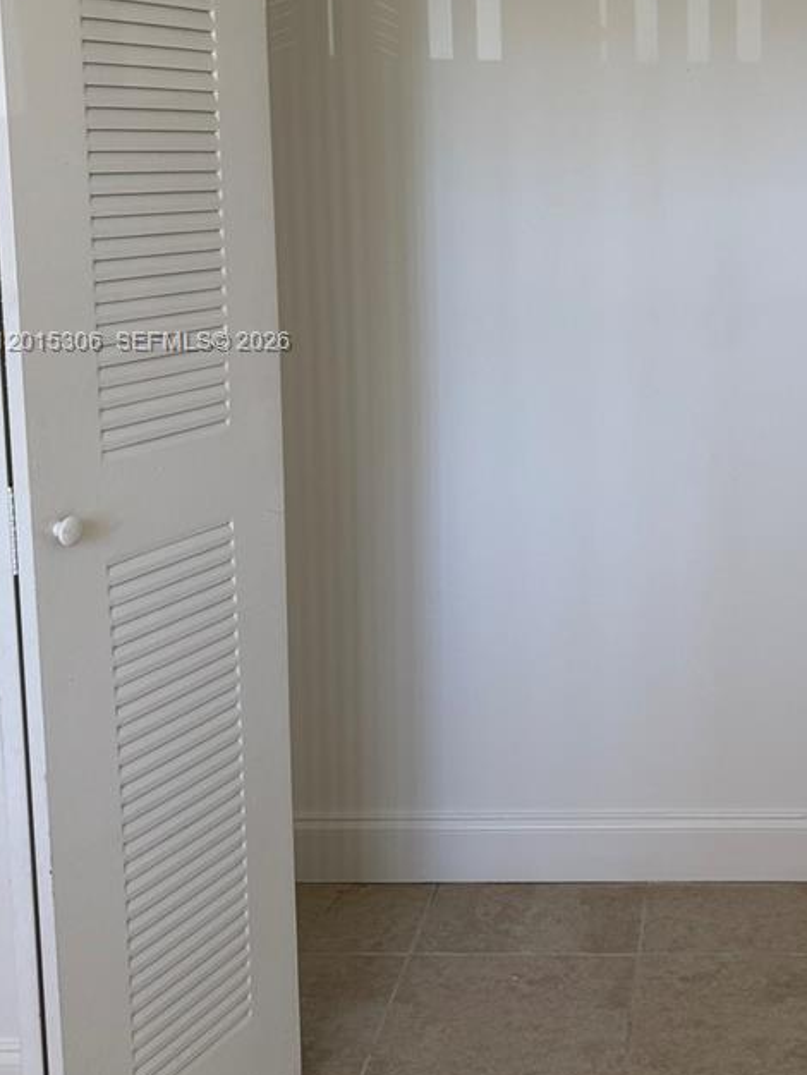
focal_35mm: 46
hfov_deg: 30.0
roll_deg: +0.1
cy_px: 343
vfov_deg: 40.6
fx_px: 1429
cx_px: 745
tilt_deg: -8.5
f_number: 1.78
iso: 125
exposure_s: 1/60
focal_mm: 6.76
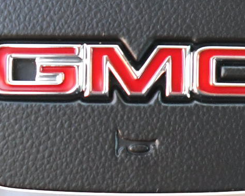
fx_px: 3306
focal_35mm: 456
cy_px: 74
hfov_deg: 4.2
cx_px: 557
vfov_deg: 3.4
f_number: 5.6
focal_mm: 55
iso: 1250
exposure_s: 1/60
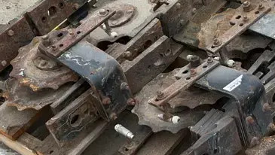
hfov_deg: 25.1
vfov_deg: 14.6
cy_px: 84
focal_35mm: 83
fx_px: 606
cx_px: 229
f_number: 1.8
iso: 16
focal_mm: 3
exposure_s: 1/127
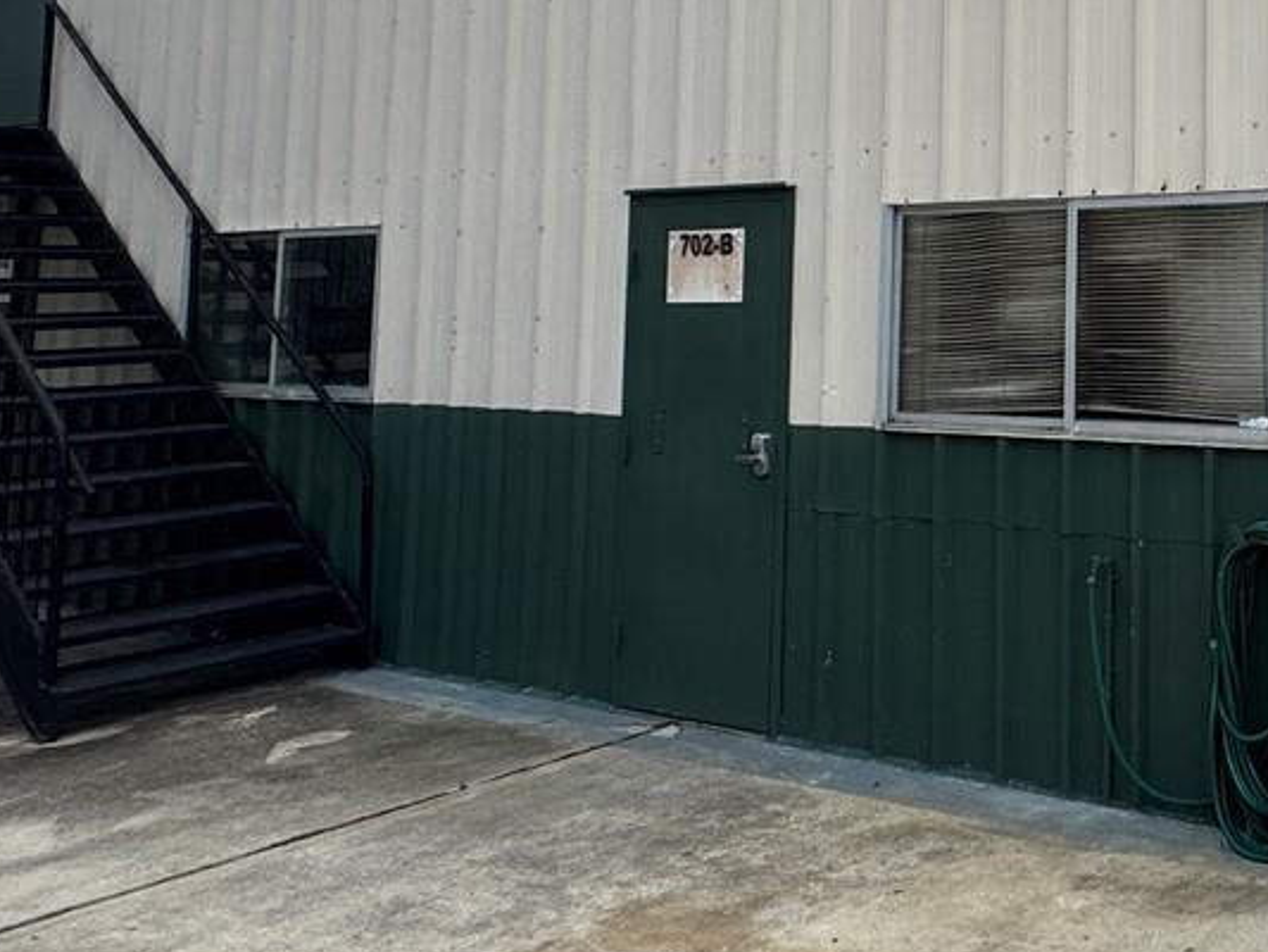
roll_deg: +0.6
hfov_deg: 37.3
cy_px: 131
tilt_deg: +5.3
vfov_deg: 32.9
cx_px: 1408
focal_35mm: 42
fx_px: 1539
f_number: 2.2
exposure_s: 1/1880
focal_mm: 2.22
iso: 50
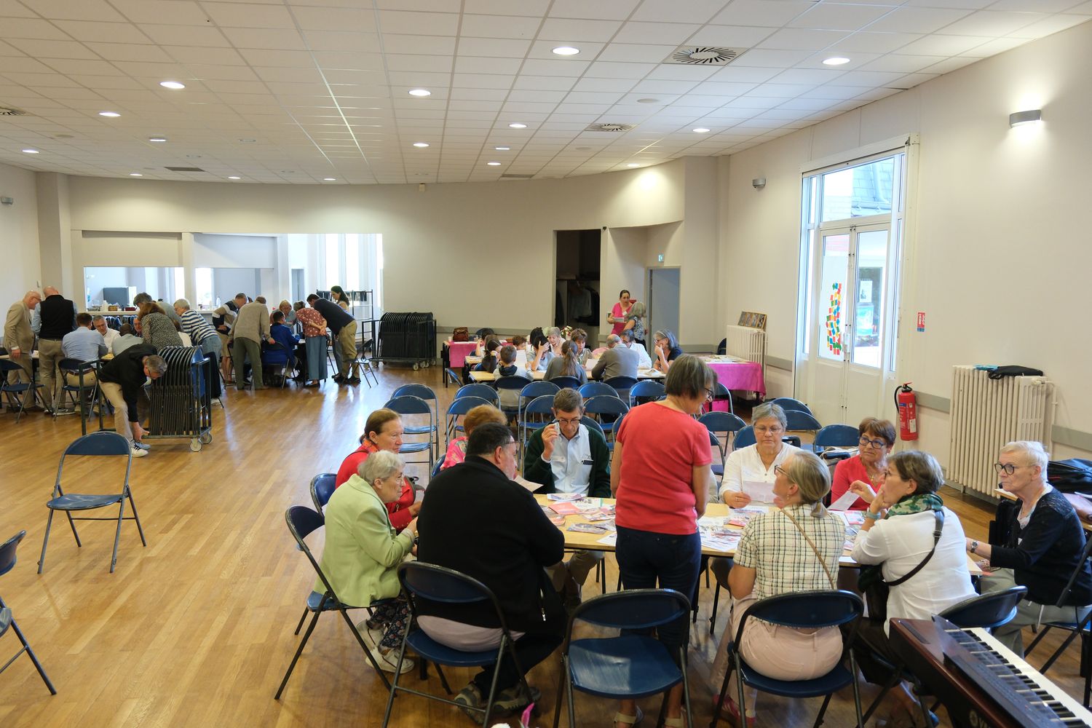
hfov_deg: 67.4
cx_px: 546
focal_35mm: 27
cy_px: 364
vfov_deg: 47.9
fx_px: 819
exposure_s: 1/100
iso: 1250
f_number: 3
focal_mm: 18
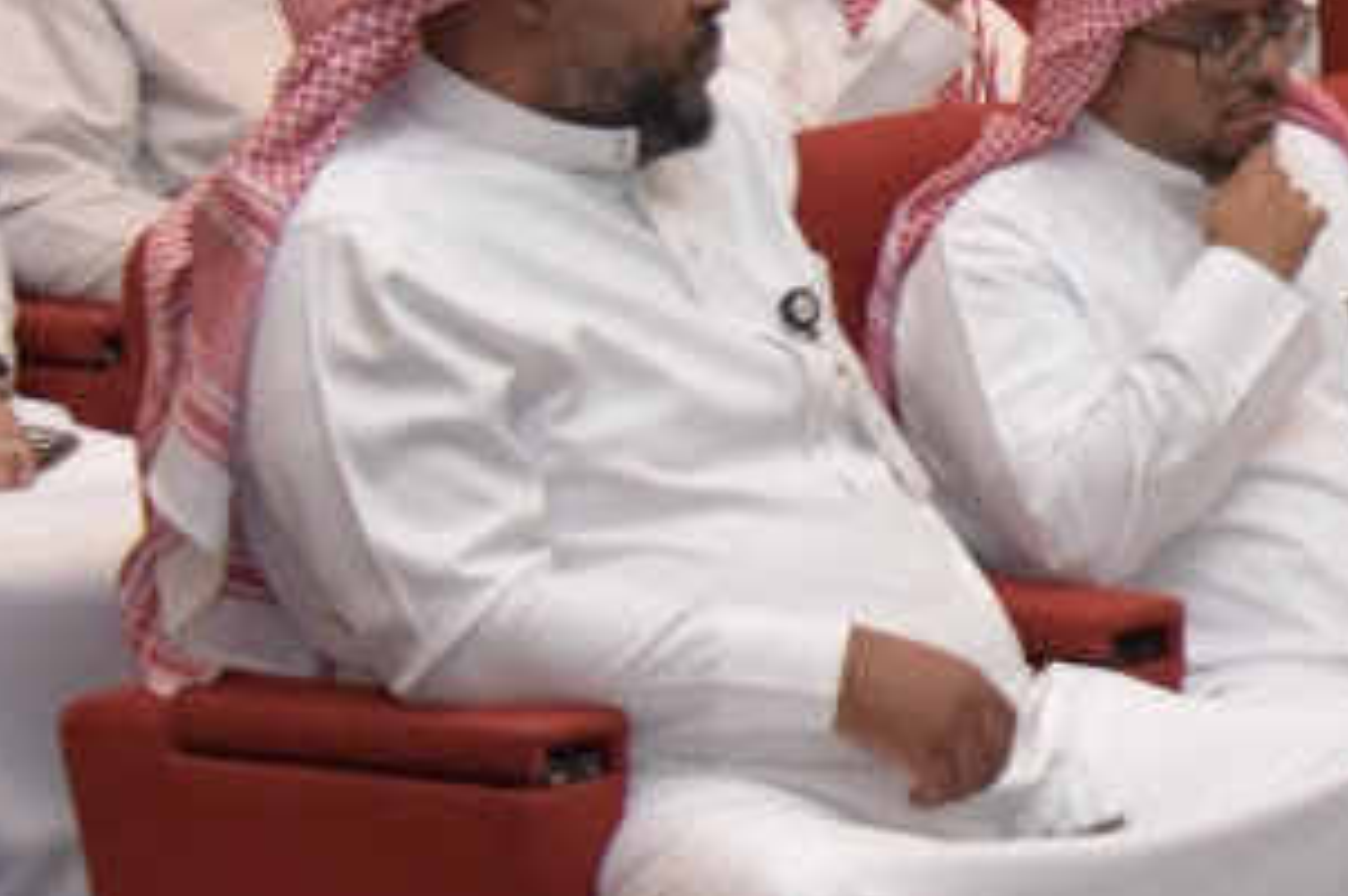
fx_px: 6845
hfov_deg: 10.9
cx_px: 1966
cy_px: 305
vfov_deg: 7.5
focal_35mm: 183
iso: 7200
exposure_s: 1/250
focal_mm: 55
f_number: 4.5
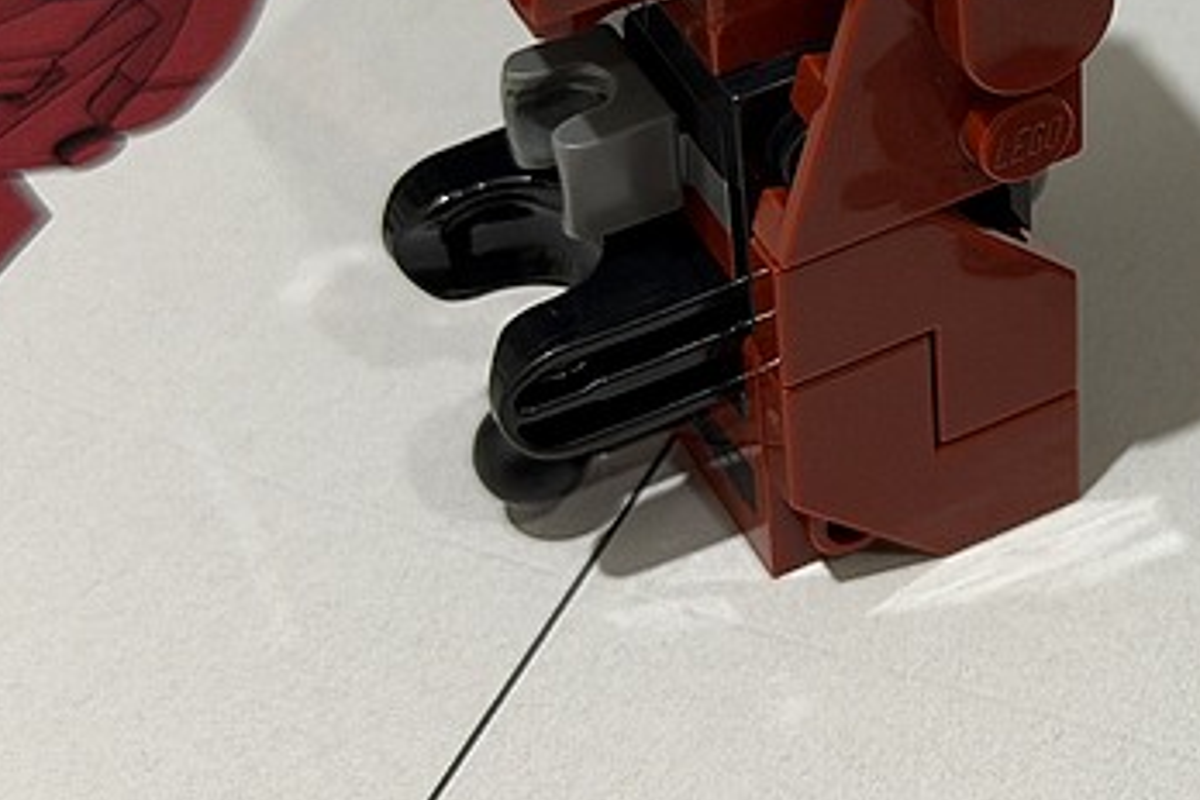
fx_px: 3733
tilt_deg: -41.2
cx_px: 1266
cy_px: 74
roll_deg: -1.0
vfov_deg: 12.1
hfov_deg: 17.7
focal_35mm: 112
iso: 250
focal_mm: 6.76
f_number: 1.78
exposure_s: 1/60
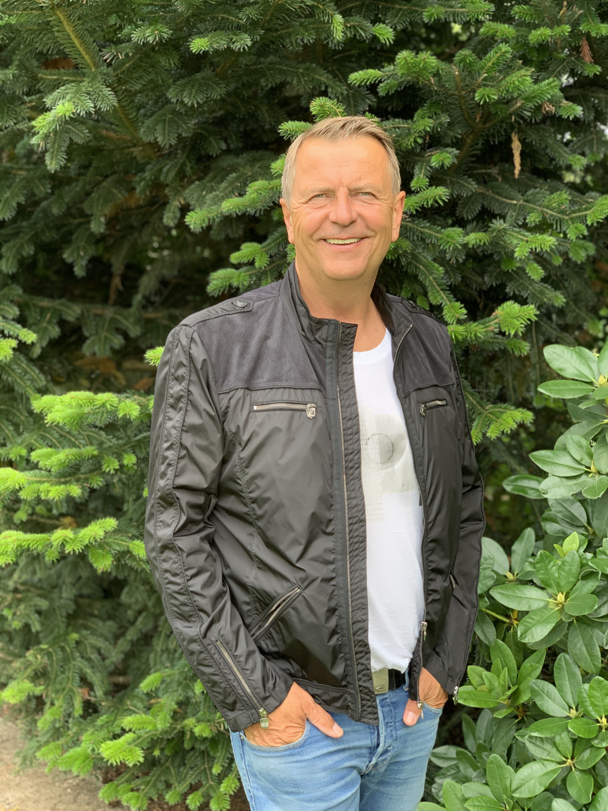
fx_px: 1218
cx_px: 304
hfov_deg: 28.0
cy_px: 406
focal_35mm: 52
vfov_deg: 36.8
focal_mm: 6
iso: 20
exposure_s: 1/122
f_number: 2.4
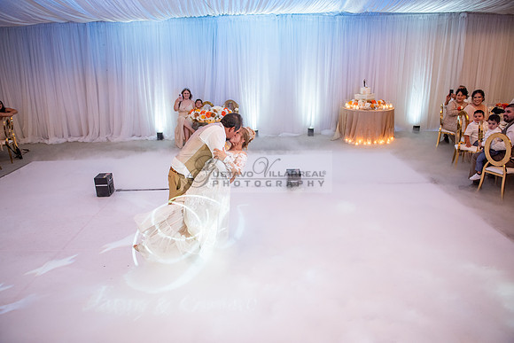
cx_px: 257
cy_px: 172
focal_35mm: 25
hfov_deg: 71.6
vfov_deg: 51.4
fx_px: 357
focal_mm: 24
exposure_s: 1/125
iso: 1000
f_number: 3.2
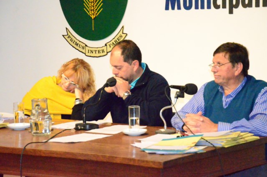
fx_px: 888
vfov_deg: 11.4
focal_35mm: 120
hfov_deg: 17.1
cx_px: 134
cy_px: 88
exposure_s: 1/250
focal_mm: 80
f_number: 5.3
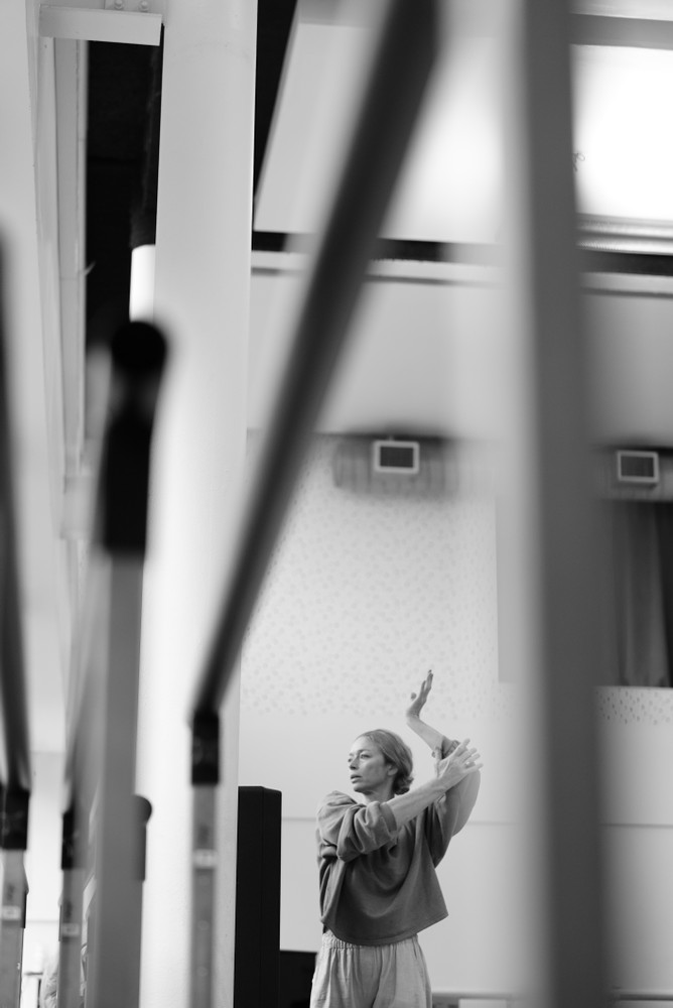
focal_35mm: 70
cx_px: 336
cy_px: 504
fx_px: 1960
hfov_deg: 19.5
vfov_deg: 28.8
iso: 800
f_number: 2.8
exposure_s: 1/200
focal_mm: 70
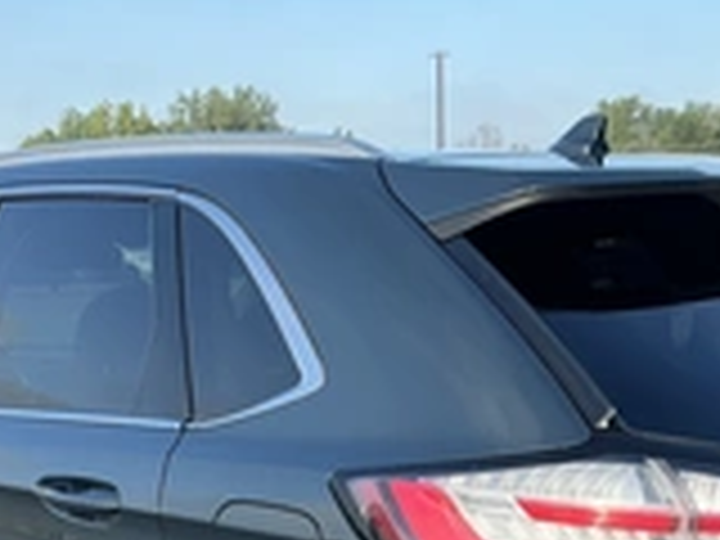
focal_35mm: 70
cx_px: 410
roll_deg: +0.7
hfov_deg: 27.7
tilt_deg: -16.4
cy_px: 634
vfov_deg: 19.8
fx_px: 1456
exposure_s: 1/491
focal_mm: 3
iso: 25
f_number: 1.8
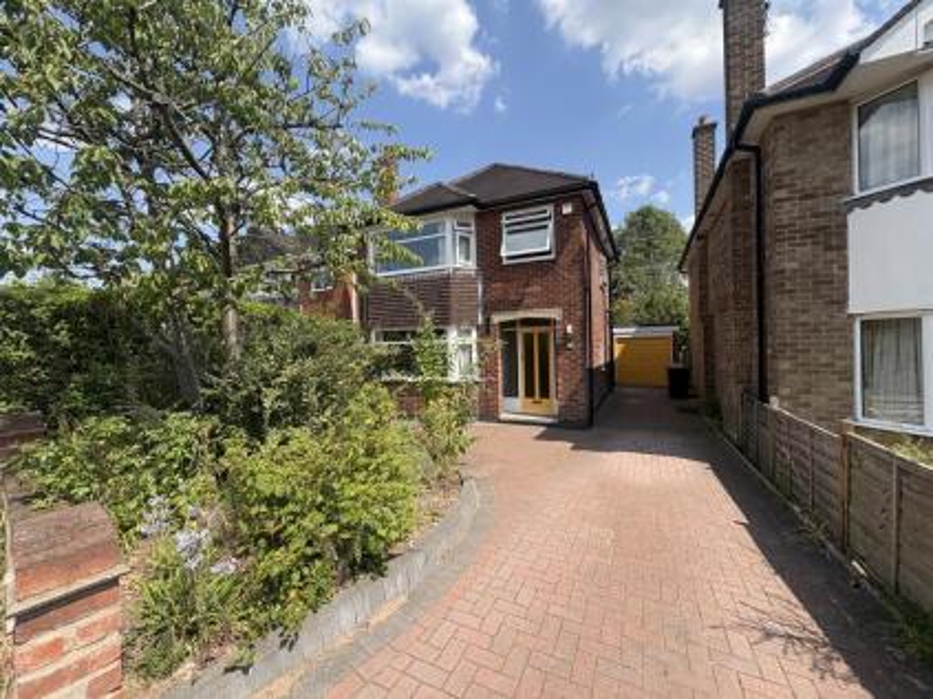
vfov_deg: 85.6
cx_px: 466
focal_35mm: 14
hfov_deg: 102.1
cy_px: 350
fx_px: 377
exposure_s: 1/1094
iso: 50
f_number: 2.2
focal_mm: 2.22
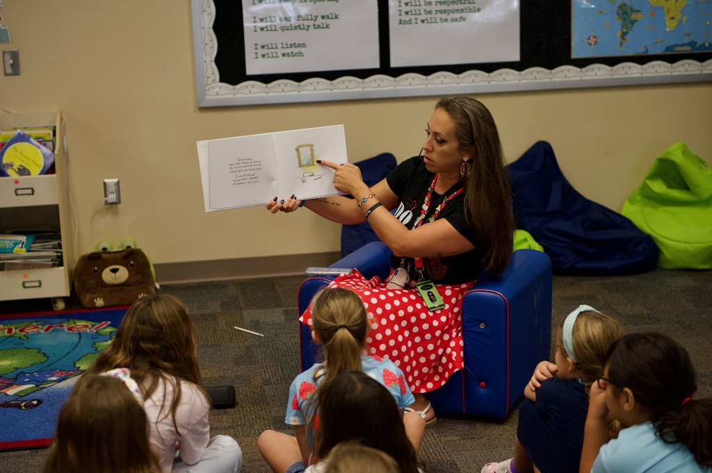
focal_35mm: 70
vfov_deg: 19.4
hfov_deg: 28.9
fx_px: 1383
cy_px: 236
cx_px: 356
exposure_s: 1/320
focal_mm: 70
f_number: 2.8
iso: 1600
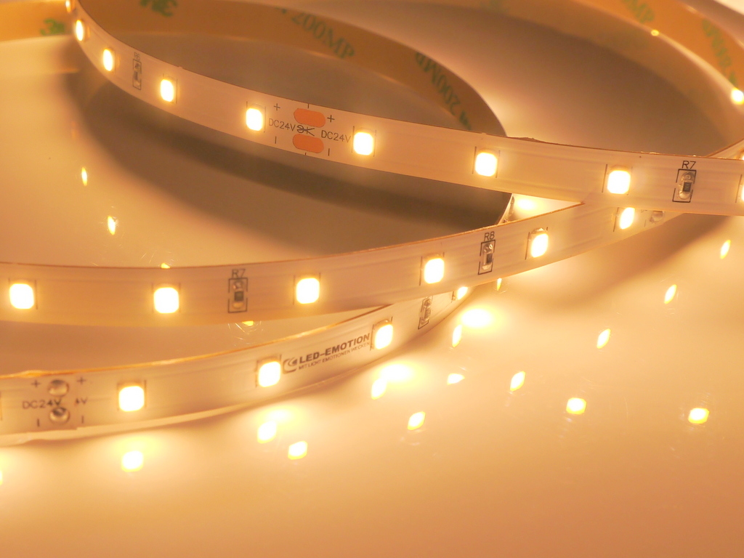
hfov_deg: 61.7
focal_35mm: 29
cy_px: 279
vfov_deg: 48.2
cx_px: 372
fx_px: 623
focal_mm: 14
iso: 160
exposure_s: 1/400
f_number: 6.3
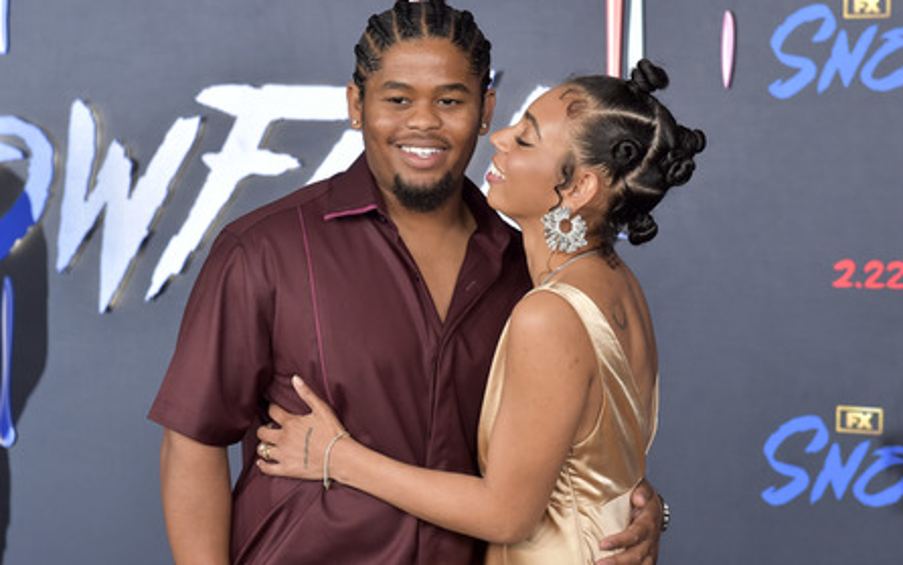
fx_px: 1772
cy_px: 277
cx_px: 449
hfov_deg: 28.6
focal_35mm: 72
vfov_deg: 18.1
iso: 2000
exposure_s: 1/250
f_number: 6.3
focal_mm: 70
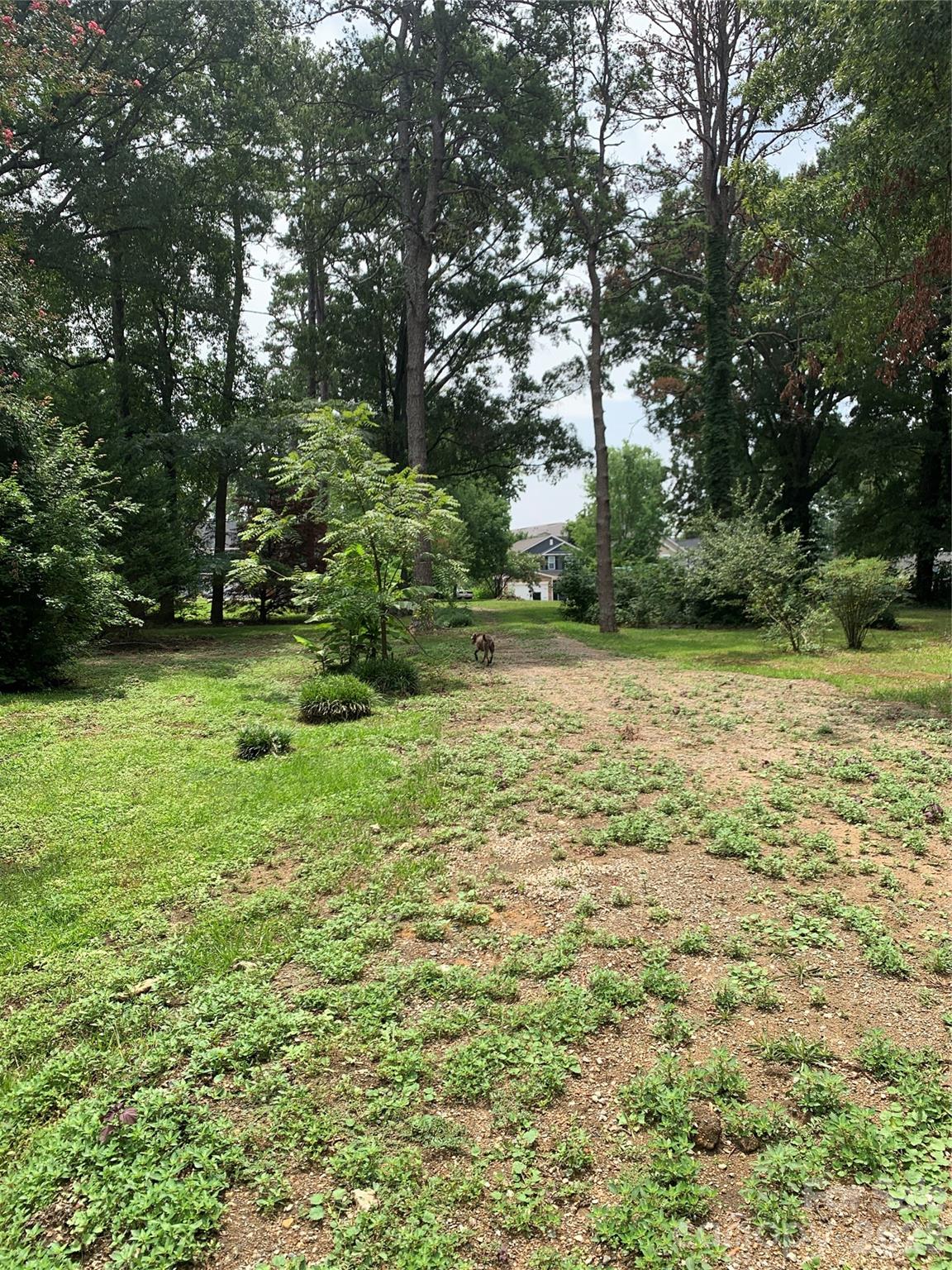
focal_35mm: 26
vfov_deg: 67.3
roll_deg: +0.4
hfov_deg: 53.1
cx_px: 476
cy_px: 635
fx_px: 953
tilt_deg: +1.4
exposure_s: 1/1021
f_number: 1.8
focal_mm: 4.25
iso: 25
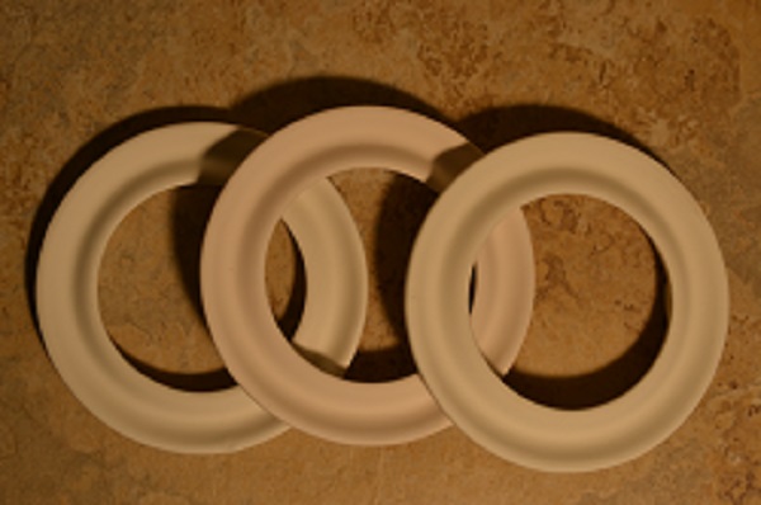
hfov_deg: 33.4
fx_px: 1266
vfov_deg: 22.5
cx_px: 380
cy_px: 252
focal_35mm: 60
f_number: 5.6
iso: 320
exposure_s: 1/125
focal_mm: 40
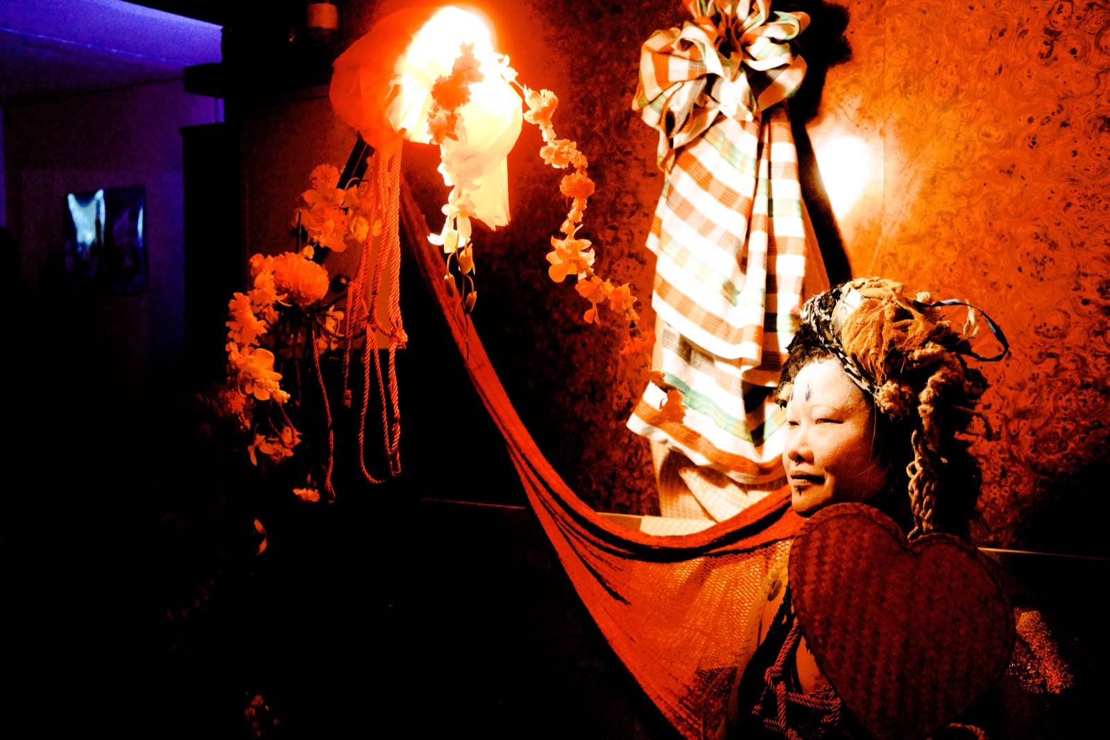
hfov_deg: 48.5
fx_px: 1233
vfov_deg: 33.4
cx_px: 555
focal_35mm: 40
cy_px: 370
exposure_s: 1/100
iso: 2000
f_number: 2.8
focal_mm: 26
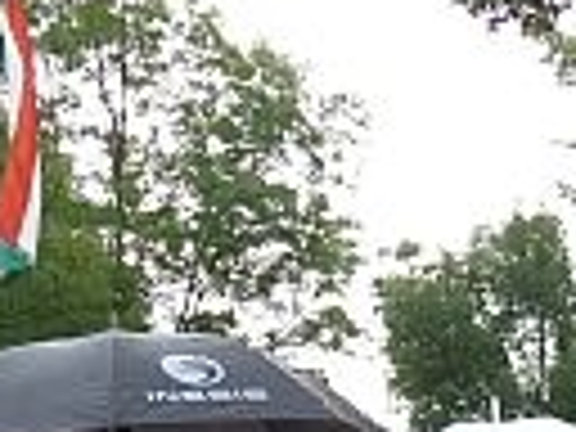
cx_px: 760
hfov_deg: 9.7
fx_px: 3328
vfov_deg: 7.3
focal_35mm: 200
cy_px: 675
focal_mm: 9.9
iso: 100
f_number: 3.2
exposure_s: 1/100
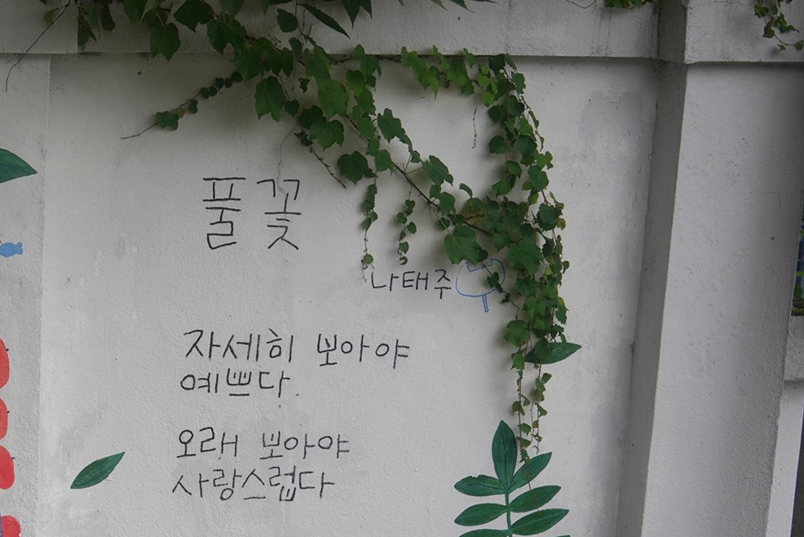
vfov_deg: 19.1
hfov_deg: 26.9
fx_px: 1586
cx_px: -2
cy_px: 365
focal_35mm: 71
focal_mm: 35
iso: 400
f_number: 6.3
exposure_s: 1/80
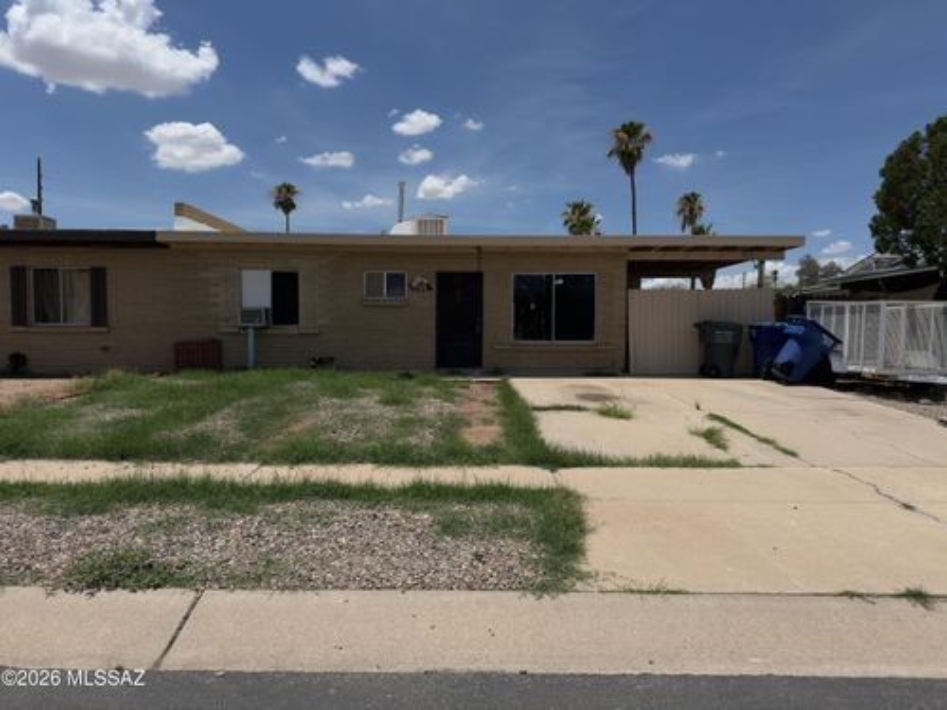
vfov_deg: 56.8
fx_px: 657
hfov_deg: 71.6
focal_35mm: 24
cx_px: 474
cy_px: 355
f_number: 1.78
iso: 64
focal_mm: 6.76
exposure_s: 1/14085
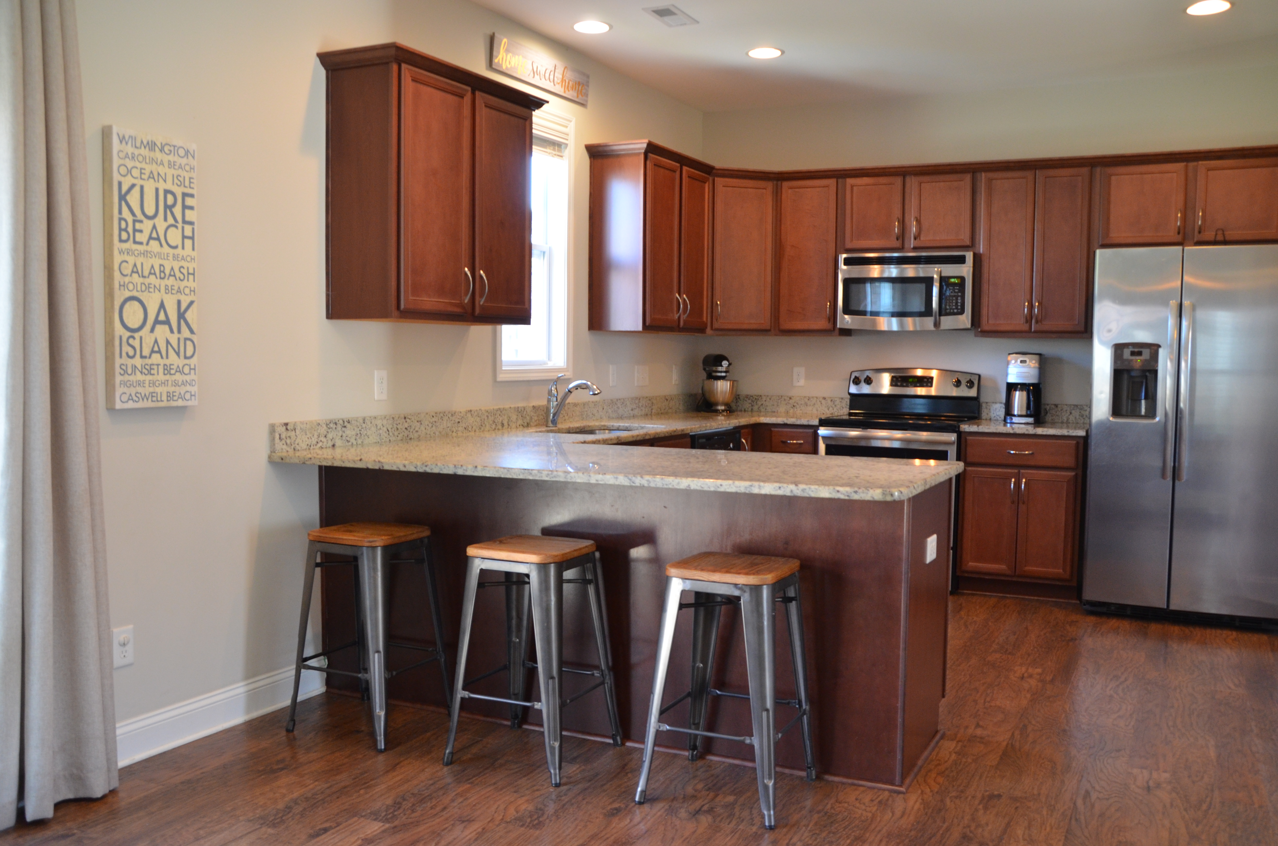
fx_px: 1116
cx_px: 639
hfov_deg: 59.6
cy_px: 423
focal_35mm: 32
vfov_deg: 41.5
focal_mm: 21
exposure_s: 1/60
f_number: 4
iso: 800
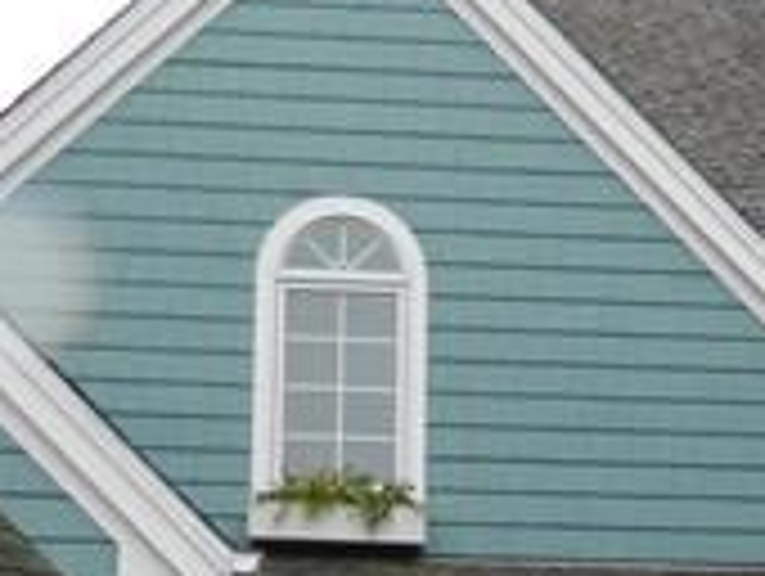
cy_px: 810
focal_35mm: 94
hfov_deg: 20.7
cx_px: 562
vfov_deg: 14.9
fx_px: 2080
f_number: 3.1
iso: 80
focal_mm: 4.5
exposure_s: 1/60
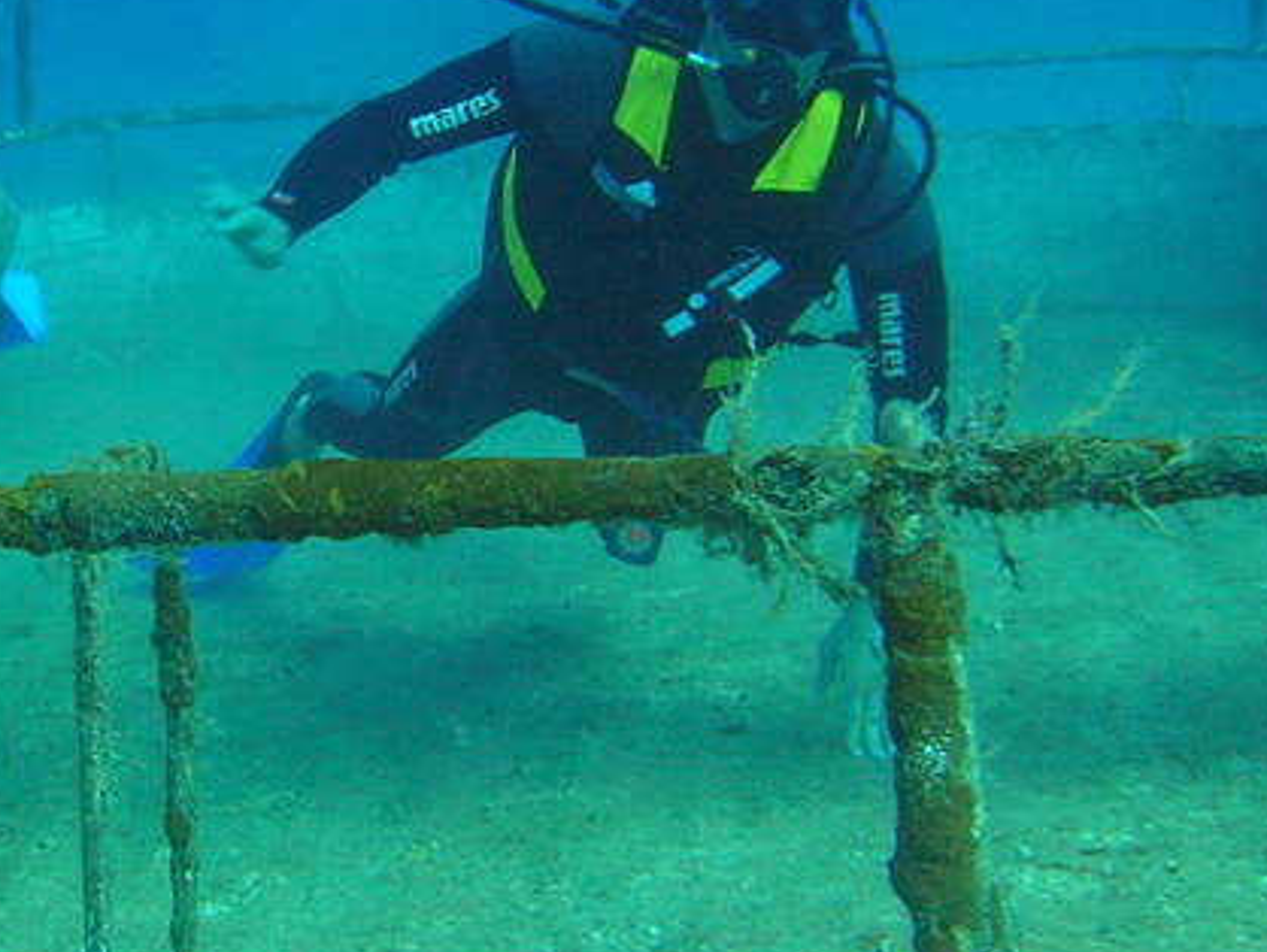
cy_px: 377
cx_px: 170
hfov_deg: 28.8
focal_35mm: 65
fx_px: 2380
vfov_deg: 22.6
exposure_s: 1/41.4
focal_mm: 5.7
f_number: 4.9
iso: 50
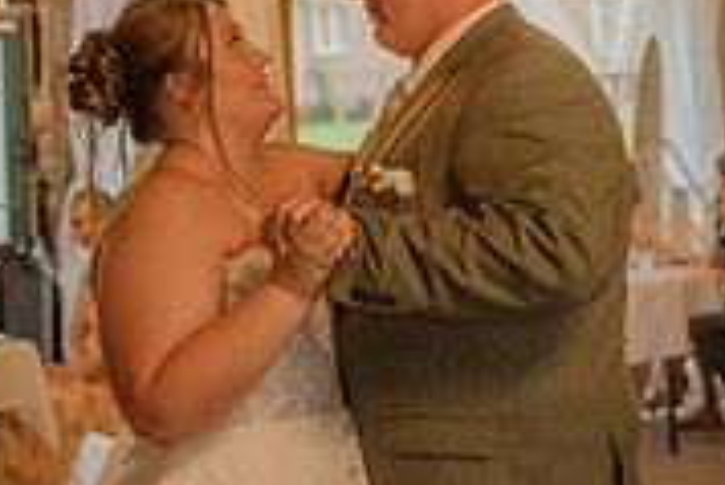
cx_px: 208
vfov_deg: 11.2
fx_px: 2459
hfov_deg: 16.7
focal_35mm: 122
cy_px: 175
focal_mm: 35
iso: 640
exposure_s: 1/200
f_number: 2.5
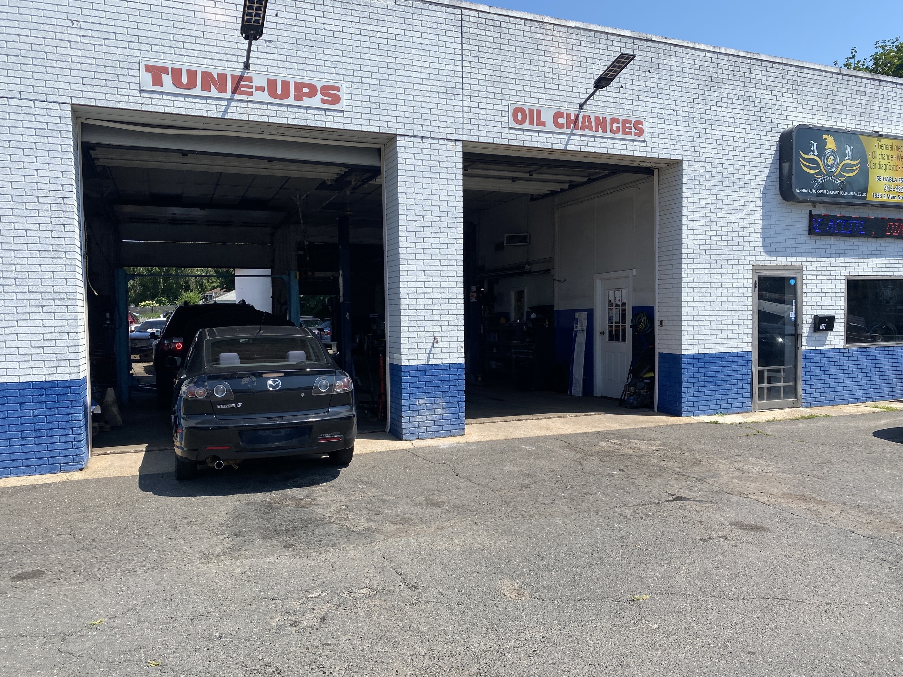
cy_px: 338
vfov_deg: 53.1
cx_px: 452
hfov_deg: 67.3
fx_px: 678
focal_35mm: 26
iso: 32
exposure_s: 1/2571
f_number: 1.8
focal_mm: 4.25
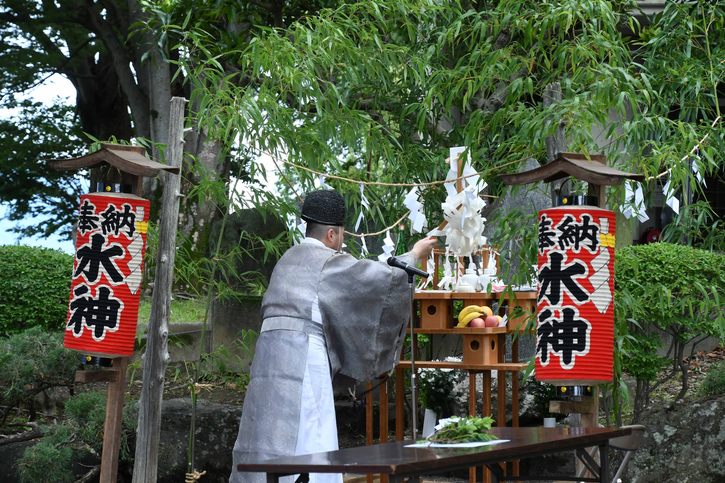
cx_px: 362
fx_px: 2255
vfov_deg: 12.2
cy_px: 242
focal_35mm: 112
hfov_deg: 18.3
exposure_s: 1/250
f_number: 7.1
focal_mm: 75
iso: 400
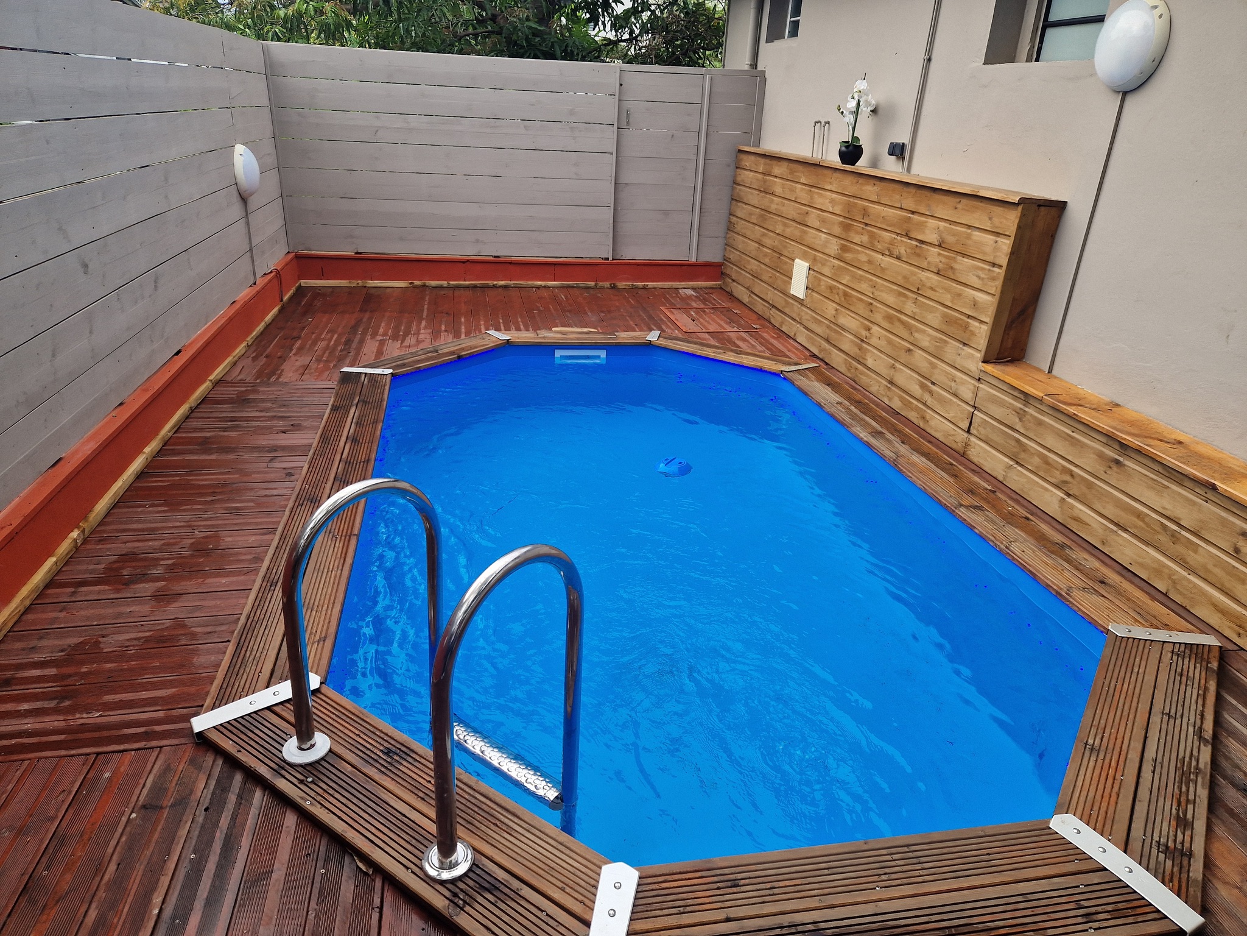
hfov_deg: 73.9
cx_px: 624
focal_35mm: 23
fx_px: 829
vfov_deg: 58.9
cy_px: 468
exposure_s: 1/180
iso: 50
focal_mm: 5.4
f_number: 1.8
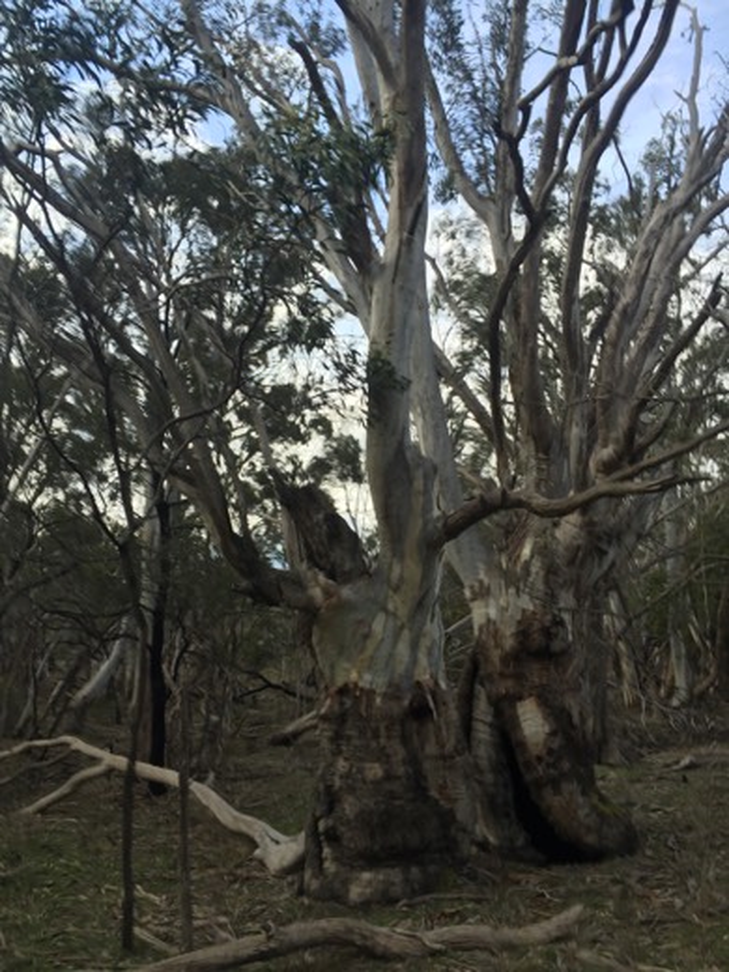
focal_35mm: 29
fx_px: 814
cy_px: 486
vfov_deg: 61.7
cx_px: 364
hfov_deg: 48.2
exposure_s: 1/507
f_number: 2.2
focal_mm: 4.15
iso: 32
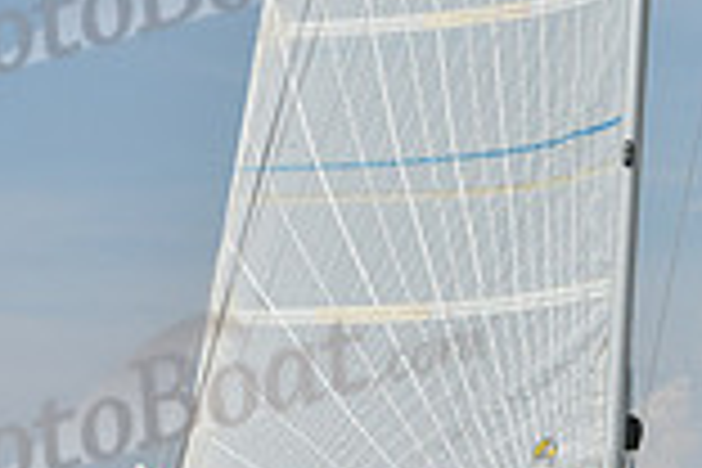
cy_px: 578
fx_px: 6512
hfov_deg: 6.2
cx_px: 720
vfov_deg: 4.1
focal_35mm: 334
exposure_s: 1/1250
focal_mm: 90
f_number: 11
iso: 320
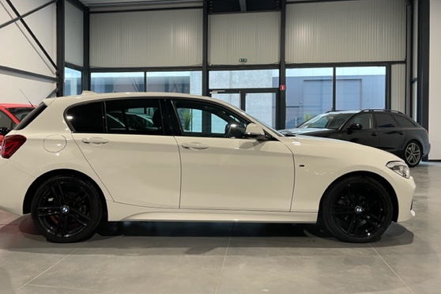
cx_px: 190
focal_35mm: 31
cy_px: 126
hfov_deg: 60.0
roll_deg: -0.3
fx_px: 380
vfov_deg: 42.2
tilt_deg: -1.6
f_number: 1.6
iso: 80
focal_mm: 4.2
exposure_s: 1/50
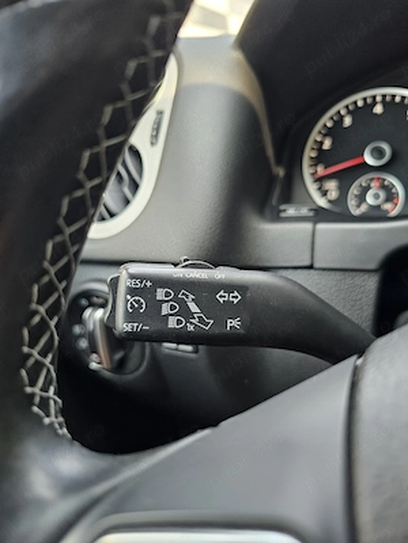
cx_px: 204
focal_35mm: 23
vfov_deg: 73.9
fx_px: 361
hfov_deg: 58.9
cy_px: 272
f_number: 1.7
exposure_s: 1/182
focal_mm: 6.3
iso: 200
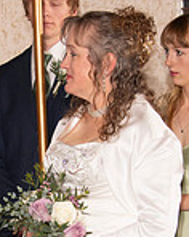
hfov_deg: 6.1
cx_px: 8
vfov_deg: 7.7
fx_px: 1759
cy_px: 214
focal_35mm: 251
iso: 1000
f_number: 9
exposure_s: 1/160
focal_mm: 68
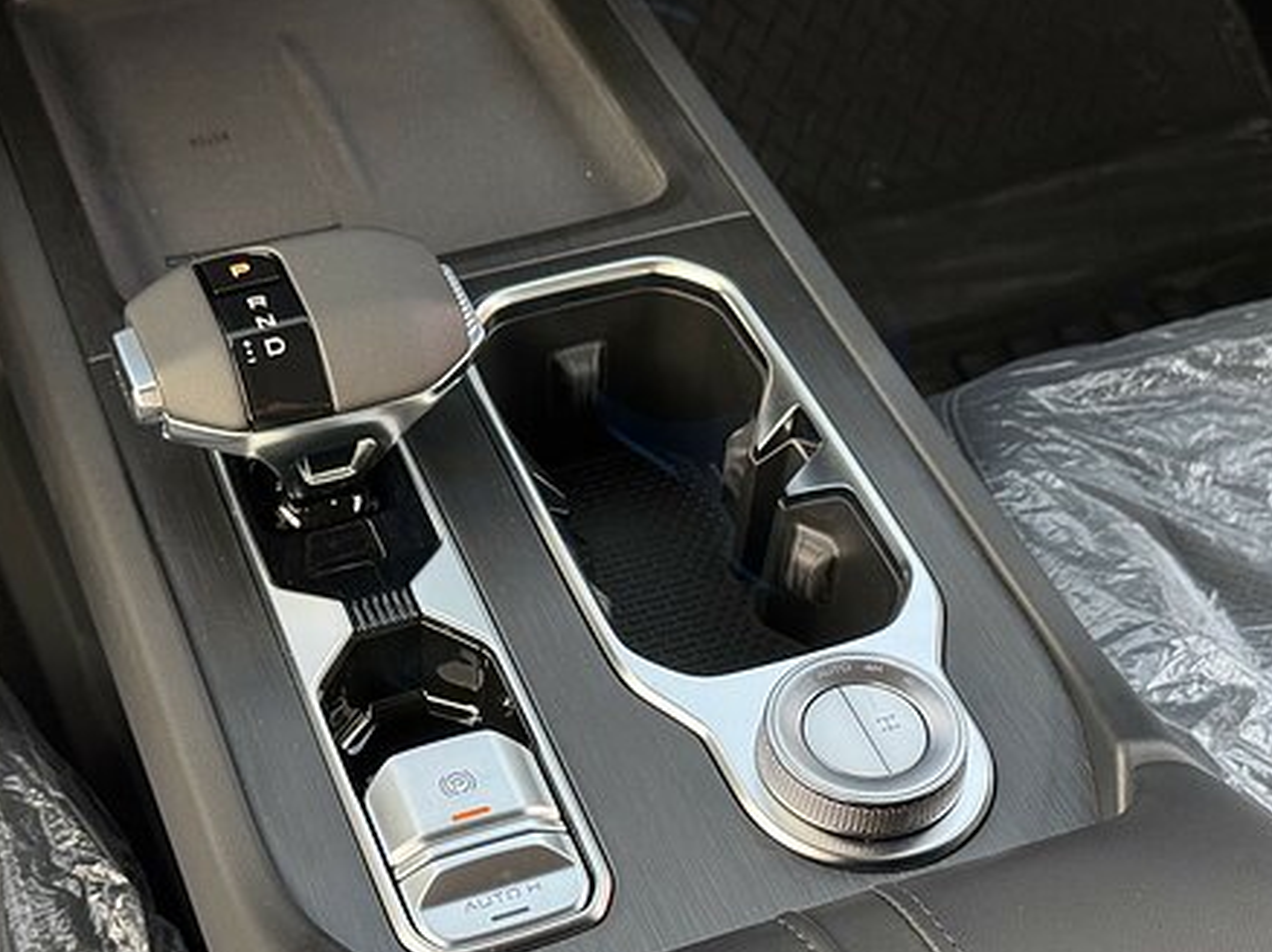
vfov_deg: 24.3
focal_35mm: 60
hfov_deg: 32.1
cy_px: 572
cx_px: 543
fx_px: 2204
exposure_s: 1/60
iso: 160
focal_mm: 6.76
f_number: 1.78
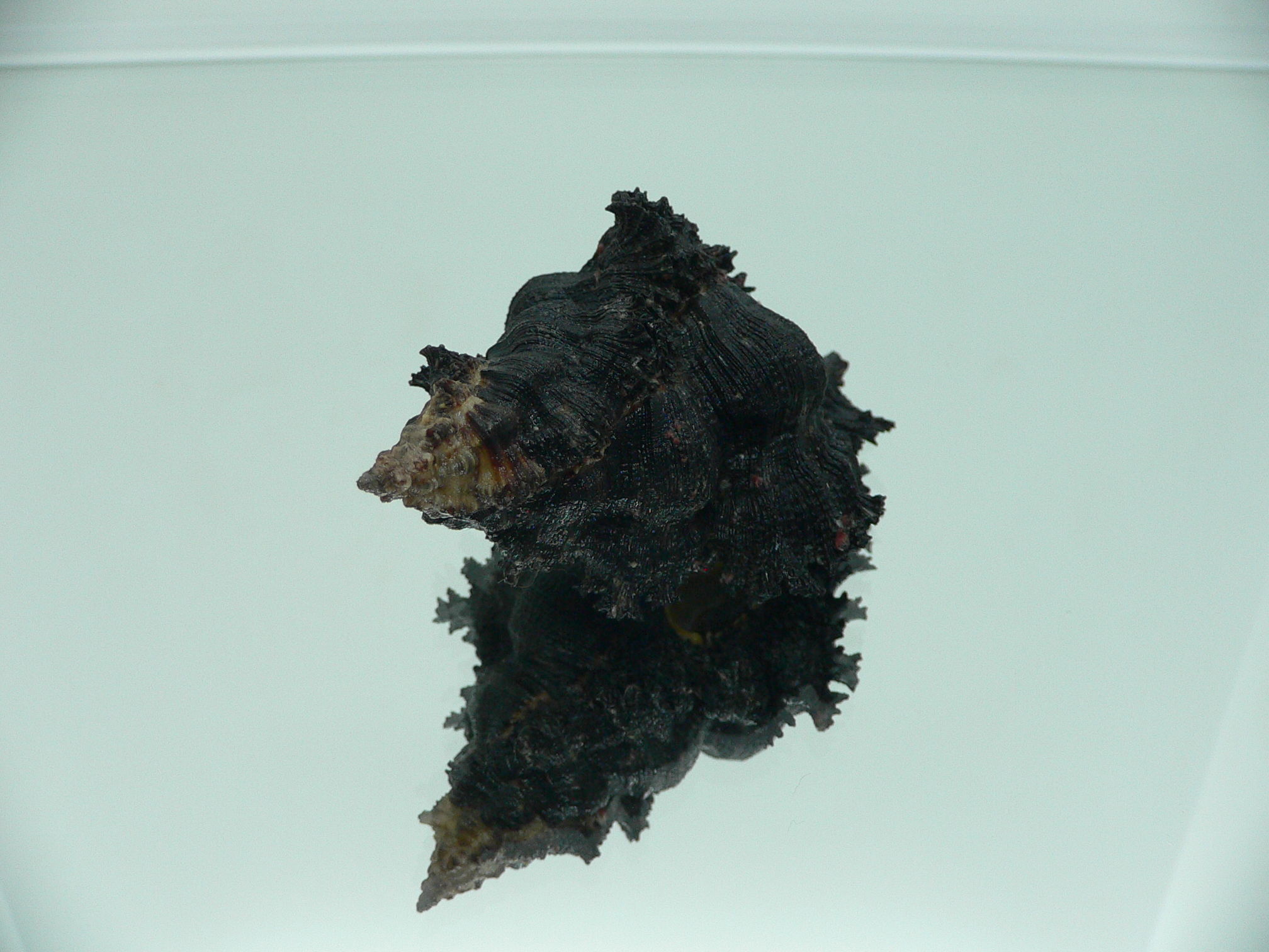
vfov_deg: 40.7
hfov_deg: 52.6
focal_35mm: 35
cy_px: 476
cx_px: 634
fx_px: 1283
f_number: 2.8
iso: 150
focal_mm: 4.6
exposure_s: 1/60
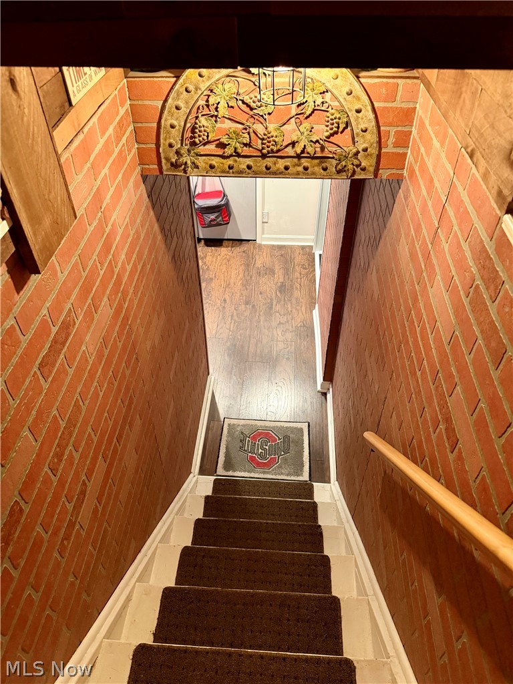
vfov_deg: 71.6
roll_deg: +0.0
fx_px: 474
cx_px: 256
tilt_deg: -44.2
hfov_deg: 56.8
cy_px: 342
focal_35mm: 24
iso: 800
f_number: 1.78
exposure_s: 1/40
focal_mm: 6.76
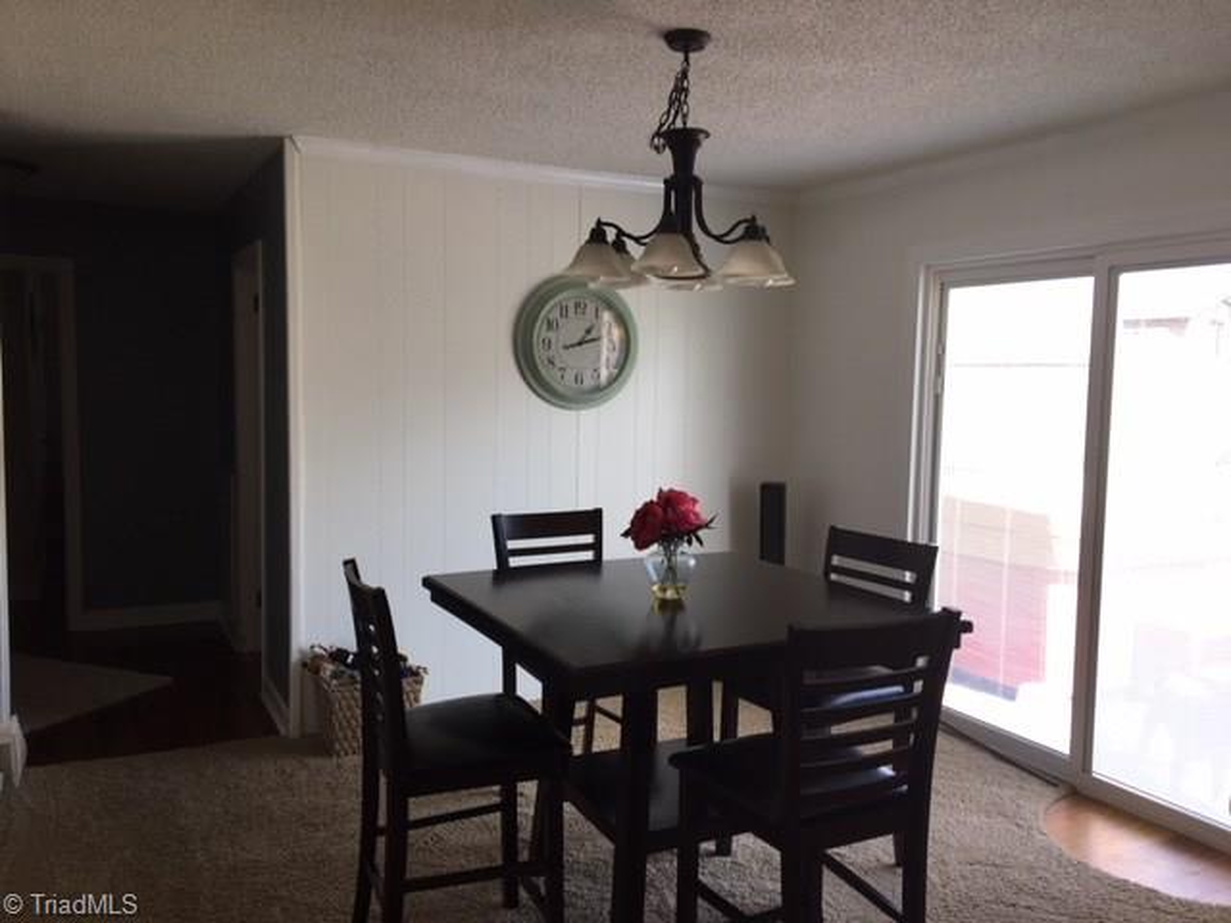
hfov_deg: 61.7
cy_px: 462
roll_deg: -0.8
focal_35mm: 29
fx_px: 1031
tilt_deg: -5.3
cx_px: 616
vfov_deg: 48.2
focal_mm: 4.15
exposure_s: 1/60
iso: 25
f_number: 2.2
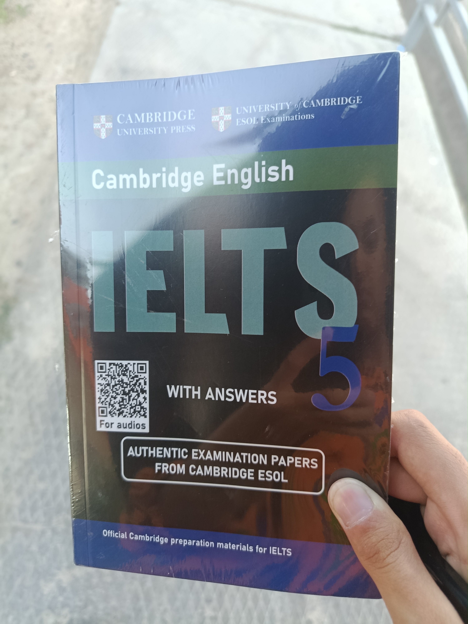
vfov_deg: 71.6
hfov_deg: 56.8
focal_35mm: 24
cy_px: 312
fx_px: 433
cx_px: 234
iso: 132
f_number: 1.7
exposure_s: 1/100
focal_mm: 5.24
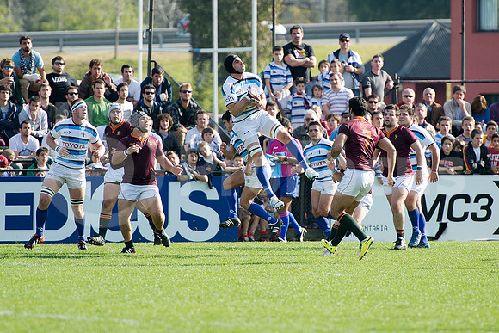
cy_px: 166
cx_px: 250
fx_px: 3743
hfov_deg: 7.6
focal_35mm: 270
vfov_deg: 5.1
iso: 500
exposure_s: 1/800
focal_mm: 270
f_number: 4
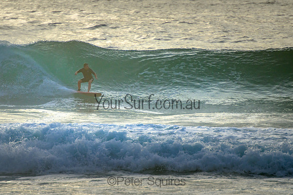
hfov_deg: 3.7
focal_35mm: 550
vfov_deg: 2.5
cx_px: 113
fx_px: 4476
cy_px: 84
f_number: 5.6
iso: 640
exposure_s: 1/2000
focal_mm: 400
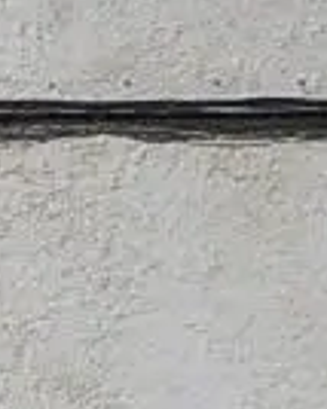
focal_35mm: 200
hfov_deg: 7.4
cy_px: 46
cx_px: -379
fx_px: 2422
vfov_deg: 9.6
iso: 80
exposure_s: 1/800
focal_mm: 6.1
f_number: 6.5
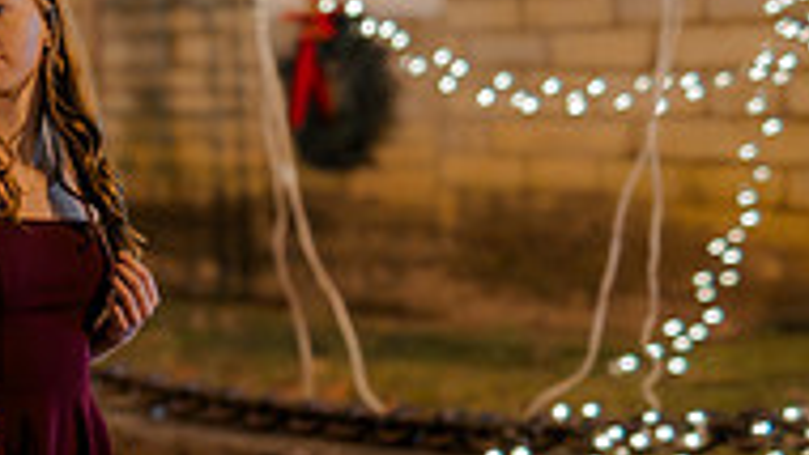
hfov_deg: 13.2
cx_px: -89
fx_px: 3433
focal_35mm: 160
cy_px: 449
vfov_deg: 7.6
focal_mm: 50
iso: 2500
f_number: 1.4
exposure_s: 1/200
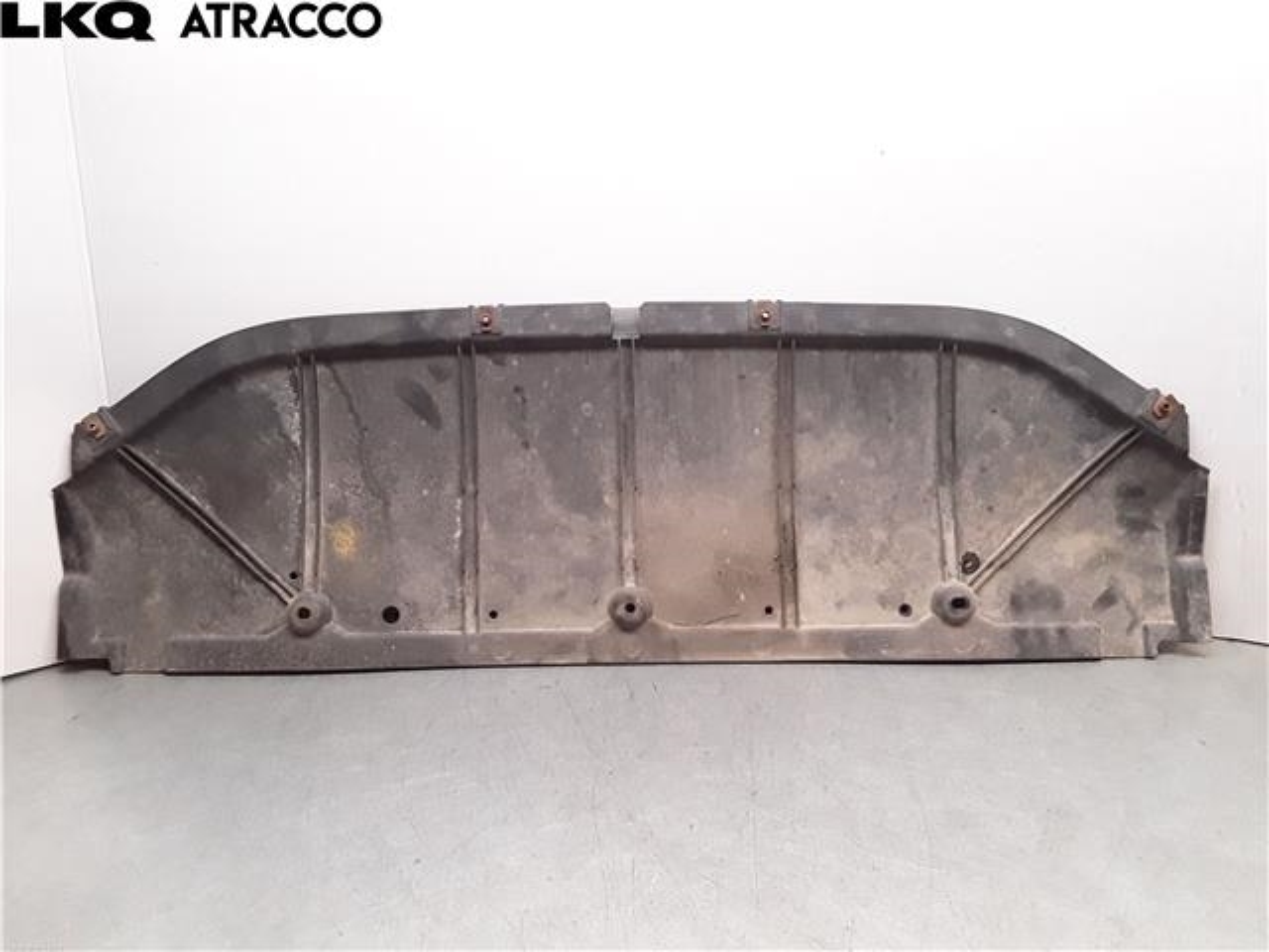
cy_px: 476
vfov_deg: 49.7
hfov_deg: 63.4
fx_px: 1026
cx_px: 634
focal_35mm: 28
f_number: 1.9
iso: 100
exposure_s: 1/100
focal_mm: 2.91
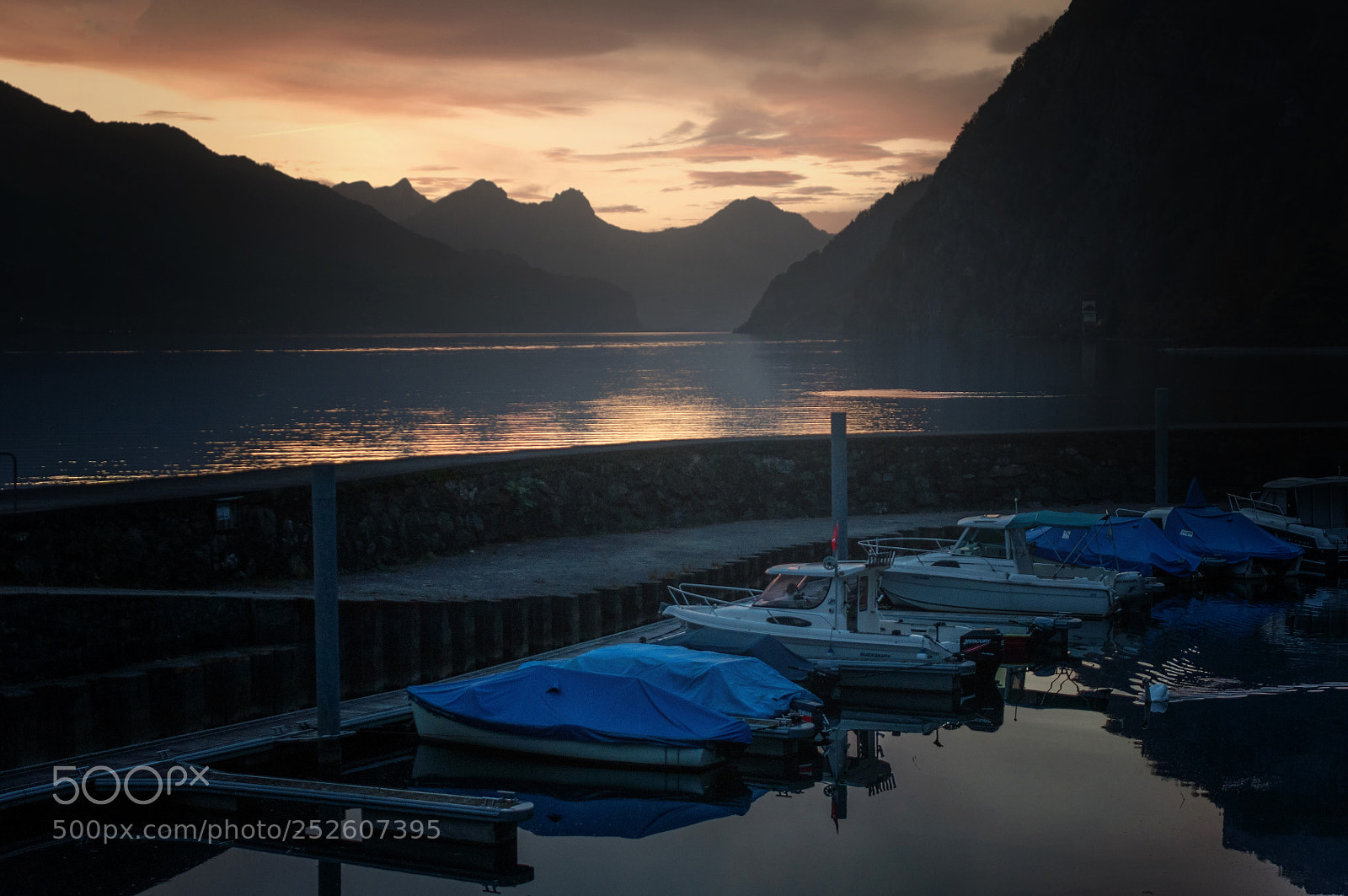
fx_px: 2469
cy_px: 448
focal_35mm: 66
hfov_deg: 30.5
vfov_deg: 20.6
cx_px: 674
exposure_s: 1/30
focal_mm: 44
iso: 250
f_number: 4.5
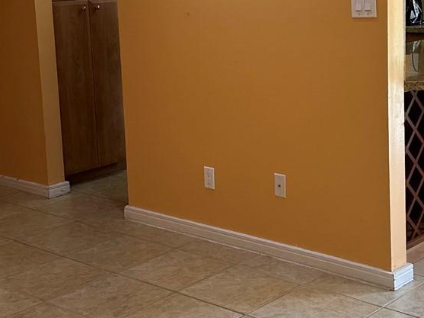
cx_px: 233
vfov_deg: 21.2
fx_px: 845
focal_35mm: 69
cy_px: 96
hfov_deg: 28.2
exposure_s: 1/120
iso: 160
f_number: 1.78
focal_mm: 6.86
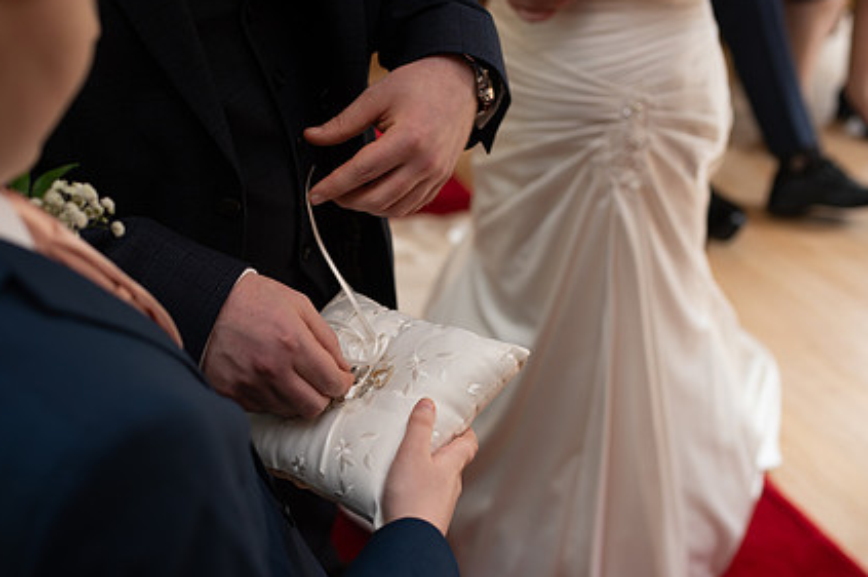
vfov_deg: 27.9
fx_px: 1156
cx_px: 351
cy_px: 368
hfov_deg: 41.0
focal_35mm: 48
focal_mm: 35
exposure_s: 1/100
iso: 160
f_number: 2.8
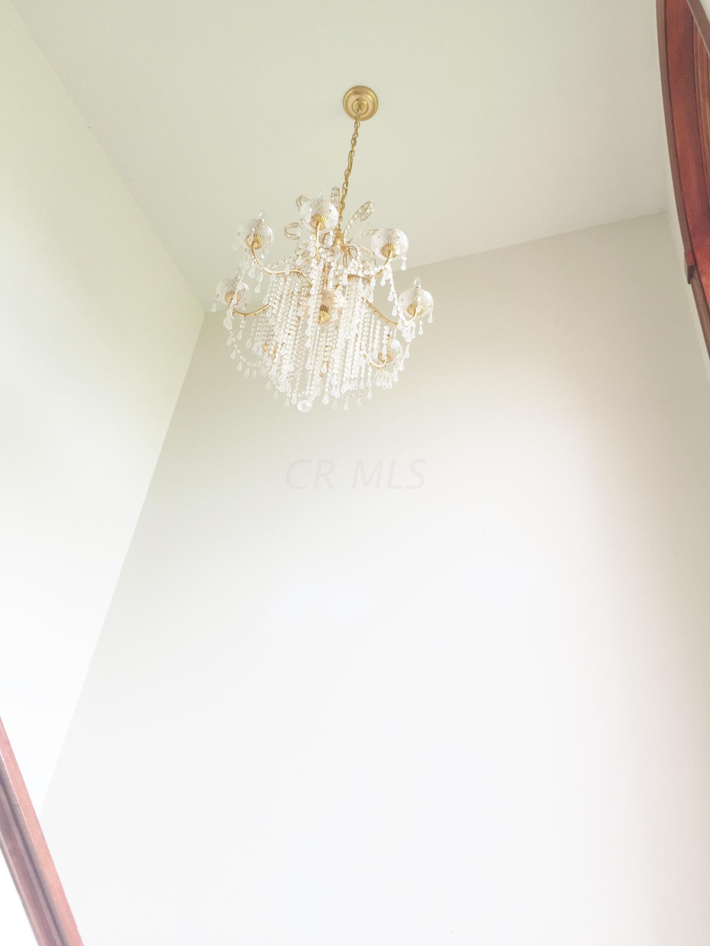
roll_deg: -6.4
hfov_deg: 48.2
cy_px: 473
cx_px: 355
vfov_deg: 61.7
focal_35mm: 29
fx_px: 793
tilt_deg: +42.9
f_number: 2.2
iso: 32
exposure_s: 1/120
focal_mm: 4.15
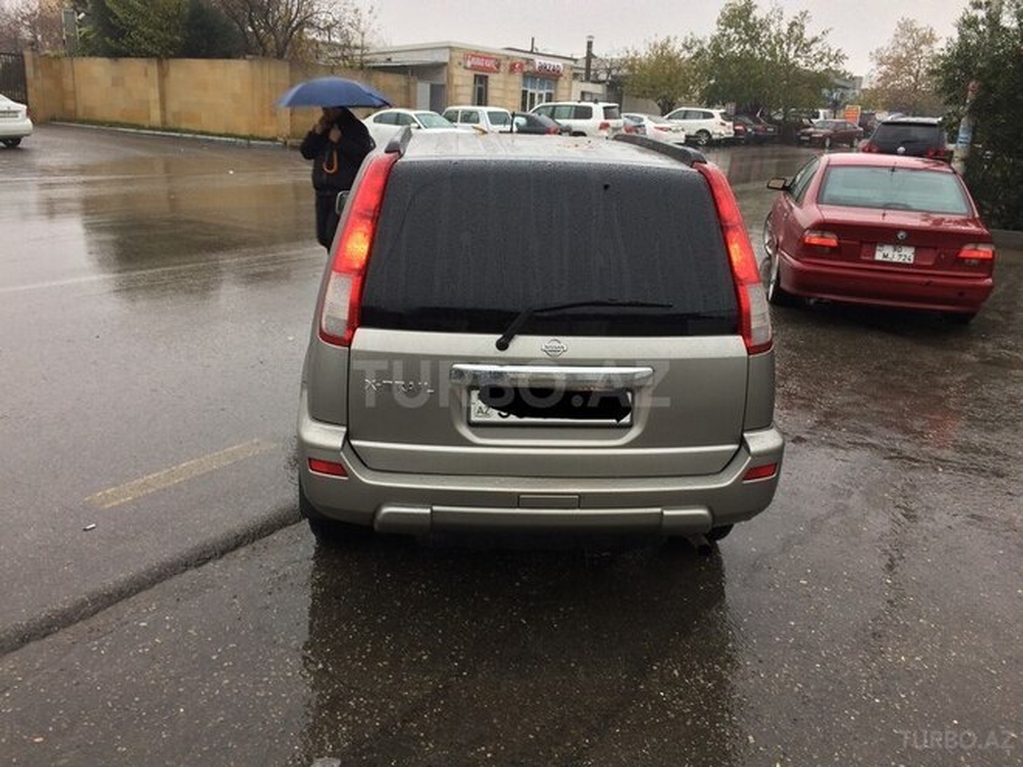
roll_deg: -3.3
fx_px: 857
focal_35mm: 29
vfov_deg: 48.2
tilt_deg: -15.5
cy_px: 384
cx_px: 512
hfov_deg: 61.7
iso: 40
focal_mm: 4.15
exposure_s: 1/50
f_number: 2.2
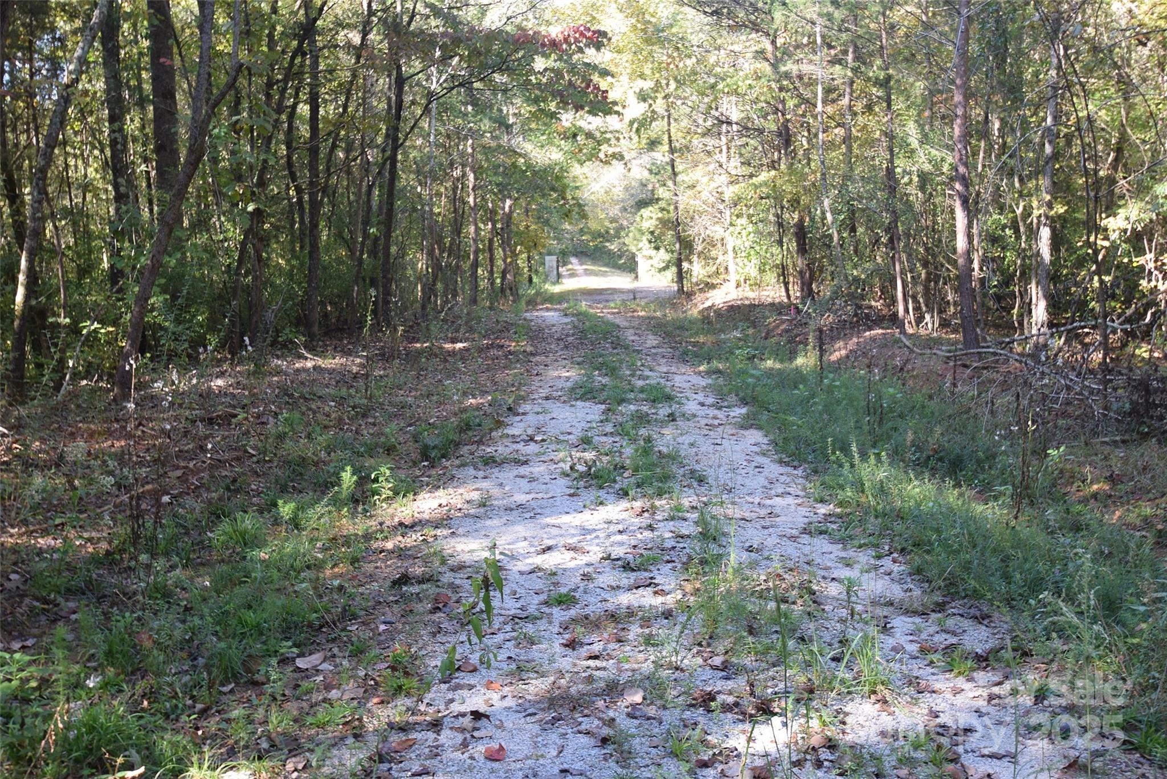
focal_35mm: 36
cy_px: 390
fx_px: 1168
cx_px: 584
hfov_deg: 53.1
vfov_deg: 36.9
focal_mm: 24
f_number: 4.5
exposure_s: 1/80
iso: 400
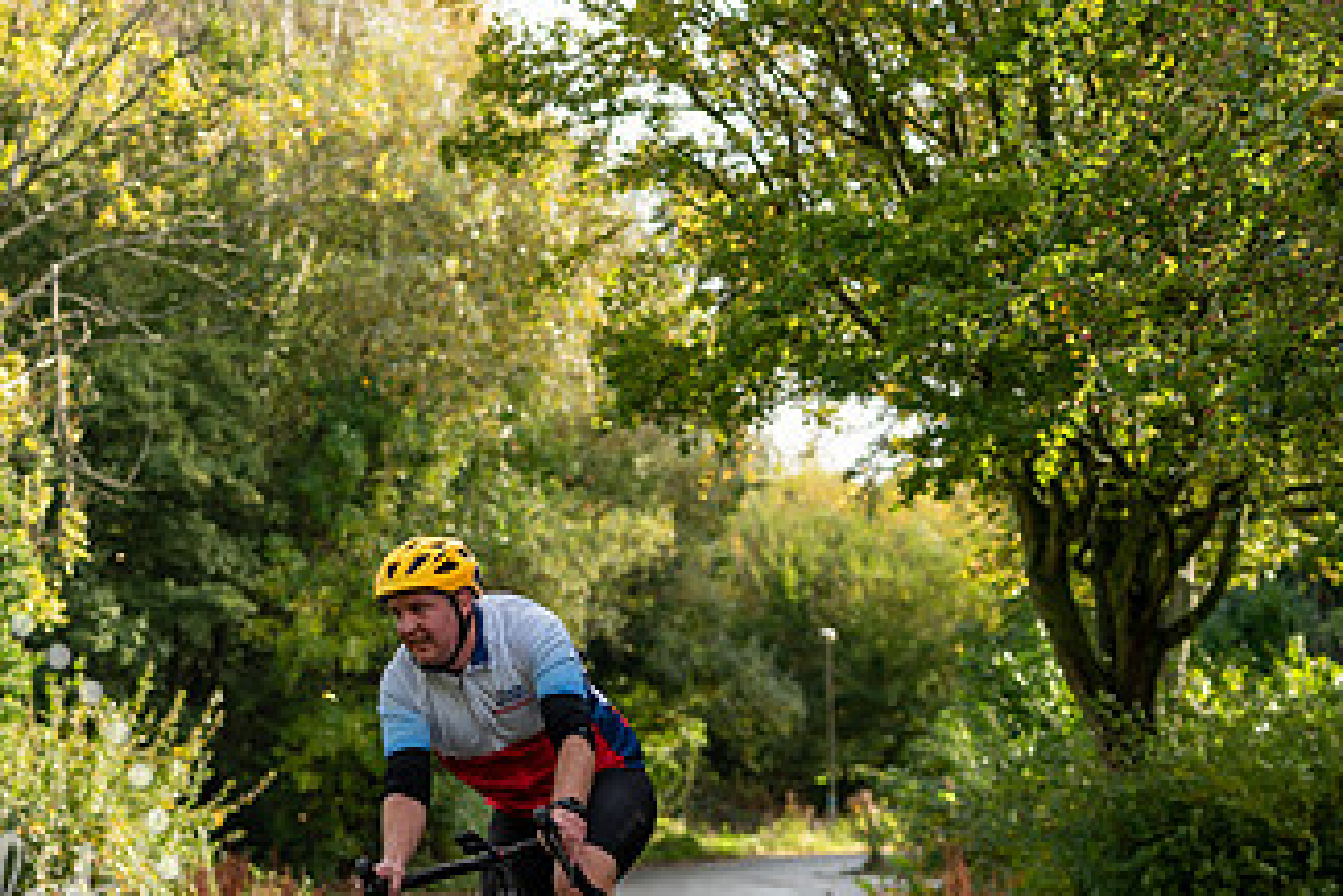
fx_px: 4665
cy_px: 712
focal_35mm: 125
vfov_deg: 10.9
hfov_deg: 16.3
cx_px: 438
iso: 200
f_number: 3.2
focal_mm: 70
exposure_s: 1/640
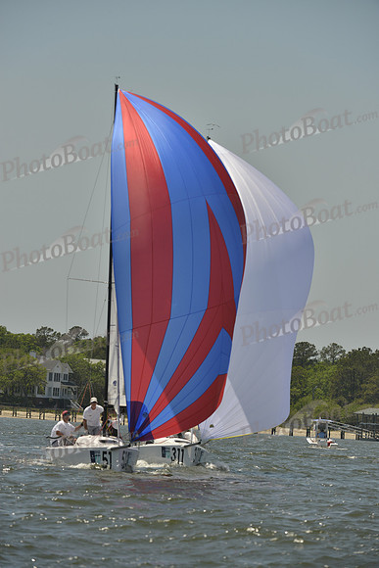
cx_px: 190
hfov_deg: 5.5
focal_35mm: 250
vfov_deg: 8.2
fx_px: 3945
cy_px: 284
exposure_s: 1/1600
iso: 280
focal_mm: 250
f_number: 9
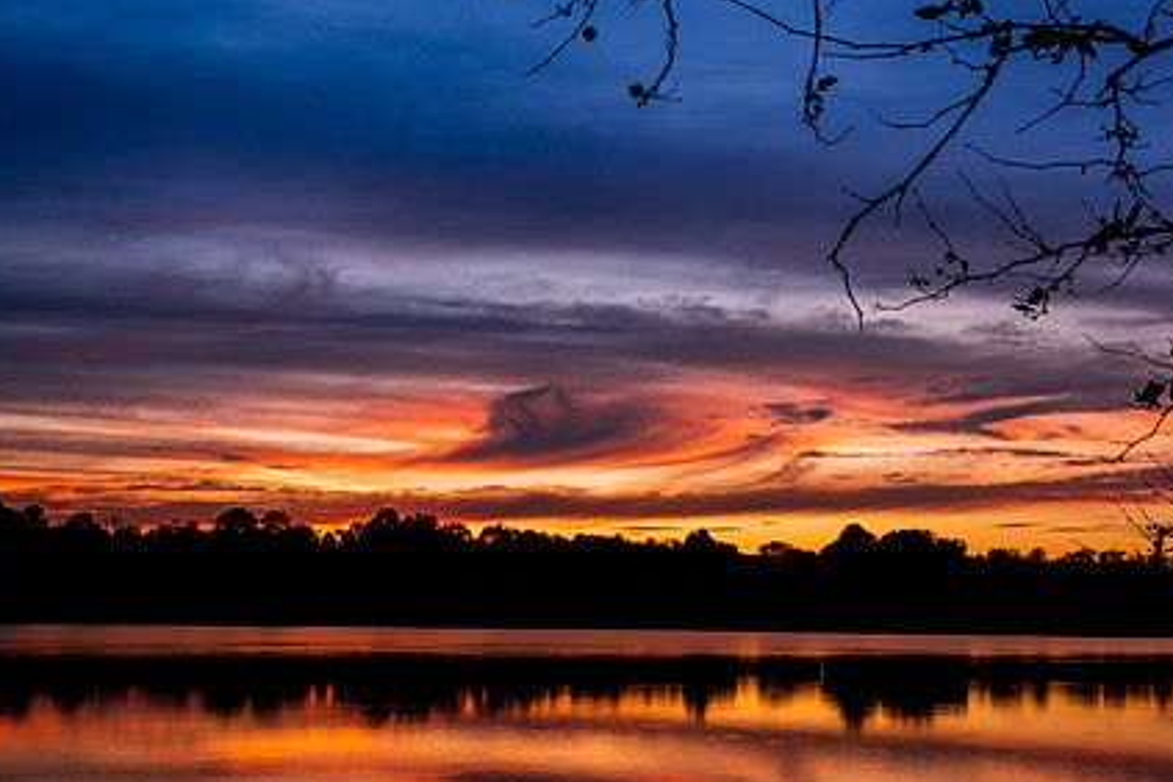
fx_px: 1564
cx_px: 688
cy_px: 379
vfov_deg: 28.1
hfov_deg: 41.0
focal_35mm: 48
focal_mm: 35
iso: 64
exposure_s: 1/2
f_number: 16
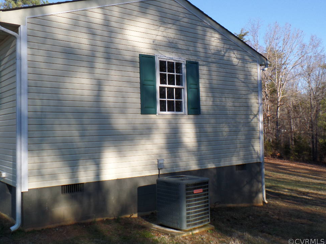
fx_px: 348
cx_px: 154
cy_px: 118
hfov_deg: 50.1
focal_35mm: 37
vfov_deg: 38.6
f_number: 3.4
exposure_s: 1/500
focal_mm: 6.2
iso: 100
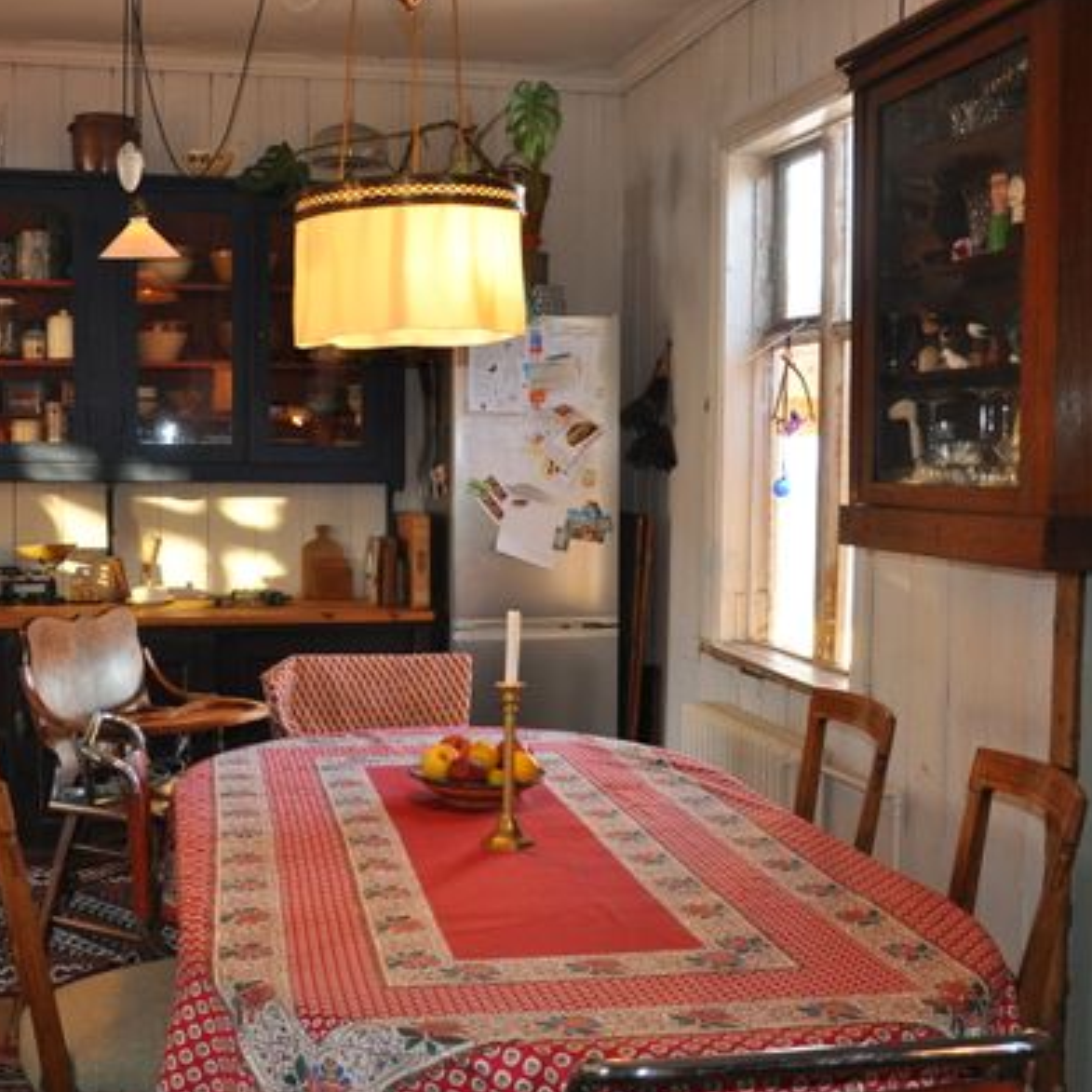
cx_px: 422
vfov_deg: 39.2
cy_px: 546
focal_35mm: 43
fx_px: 1535
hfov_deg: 39.0
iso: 800
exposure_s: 1/60
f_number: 4
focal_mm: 22
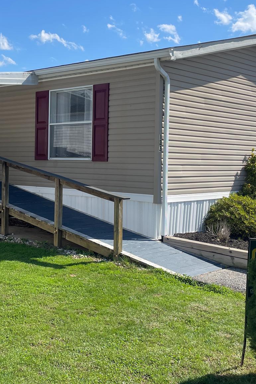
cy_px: 156
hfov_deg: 27.8
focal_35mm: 48
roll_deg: -0.7
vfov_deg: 41.0
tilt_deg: +1.5
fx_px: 512
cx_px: 80
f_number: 1.6
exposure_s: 1/3401
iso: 32
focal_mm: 4.2
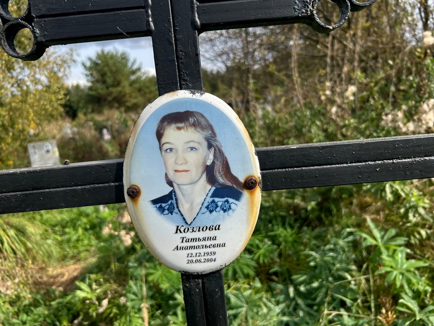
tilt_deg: -13.2
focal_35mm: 26
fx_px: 326
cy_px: 163
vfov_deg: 53.1
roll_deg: +5.7
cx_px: 217
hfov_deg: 67.3
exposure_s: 1/2045
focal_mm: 5.7
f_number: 1.5
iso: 50
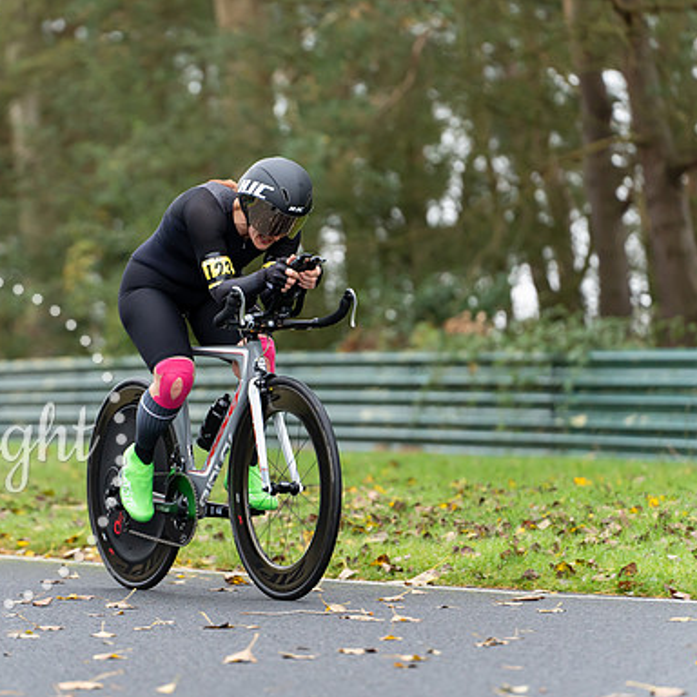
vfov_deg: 7.6
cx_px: 238
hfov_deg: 7.6
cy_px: 349
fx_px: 5262
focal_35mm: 231
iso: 2000
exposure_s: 1/1000
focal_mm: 180
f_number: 3.5
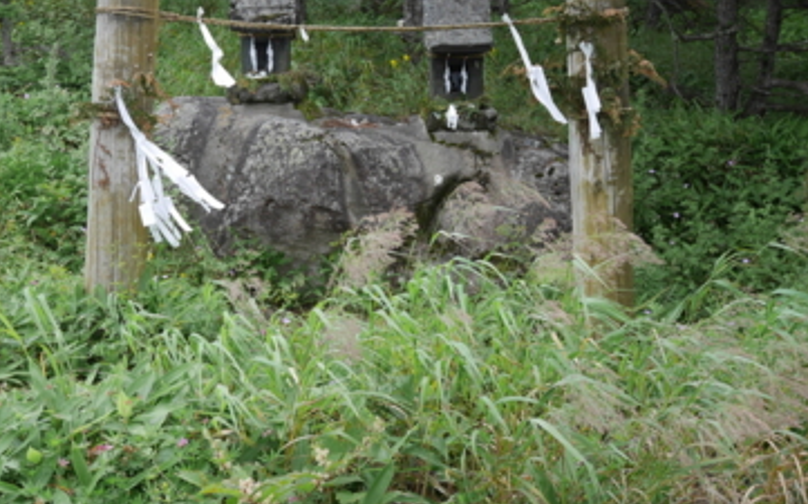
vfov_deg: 21.6
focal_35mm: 60
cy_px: 276
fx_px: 1320
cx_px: 373
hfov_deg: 34.0
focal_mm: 17
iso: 200
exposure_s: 1/100
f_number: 4.5
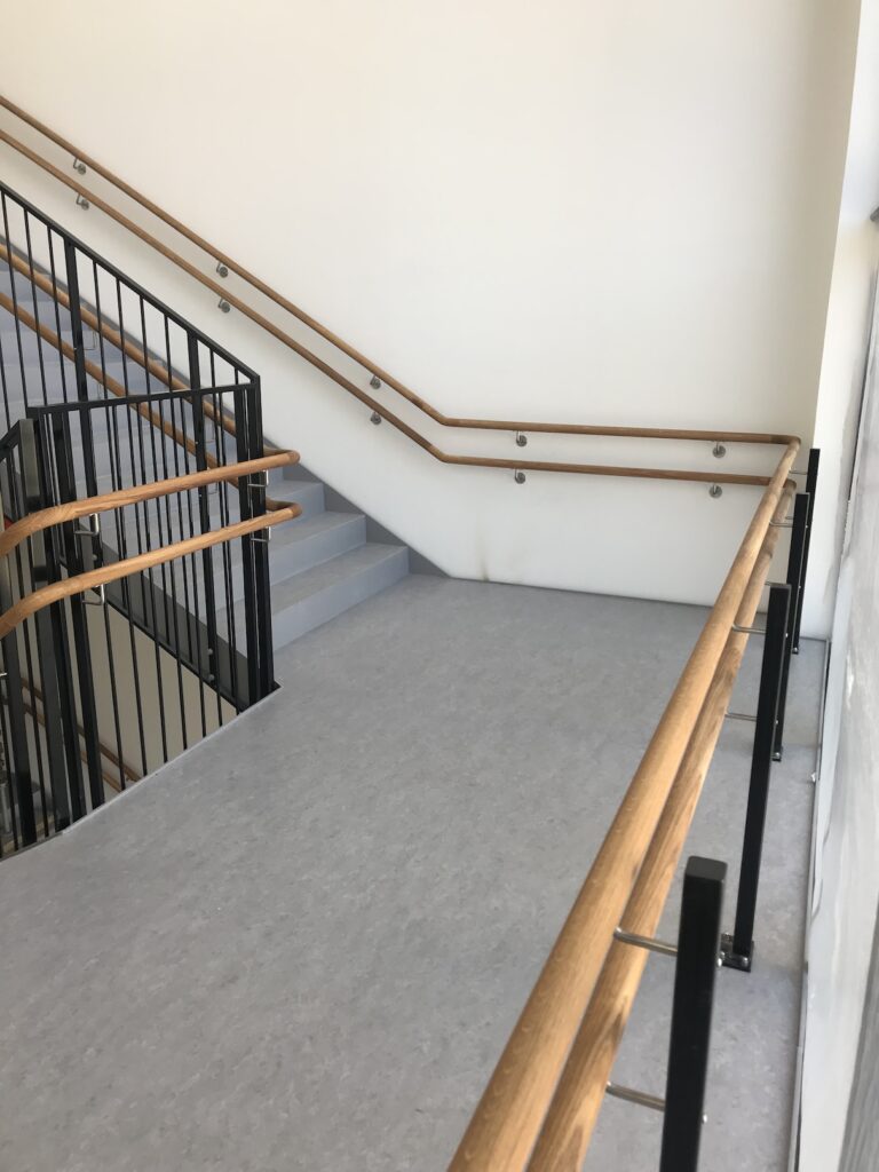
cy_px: 586
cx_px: 440
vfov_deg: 63.4
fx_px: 948
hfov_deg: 49.7
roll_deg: +1.5
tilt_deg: -15.0
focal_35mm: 28
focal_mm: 3.99
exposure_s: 1/100
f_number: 1.8
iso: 25
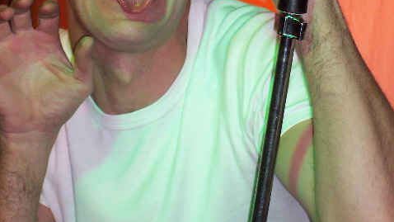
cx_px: 197
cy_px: 32
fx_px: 1693
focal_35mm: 162
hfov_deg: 13.3
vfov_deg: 7.5
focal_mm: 16.8
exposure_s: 1/90
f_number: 4.8
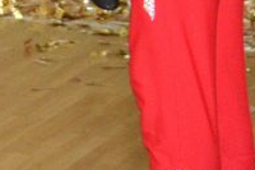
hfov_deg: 7.5
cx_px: -266
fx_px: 1858
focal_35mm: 262
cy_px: -136
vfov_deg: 5.2
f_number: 4
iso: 1000
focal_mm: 25
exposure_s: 1/200
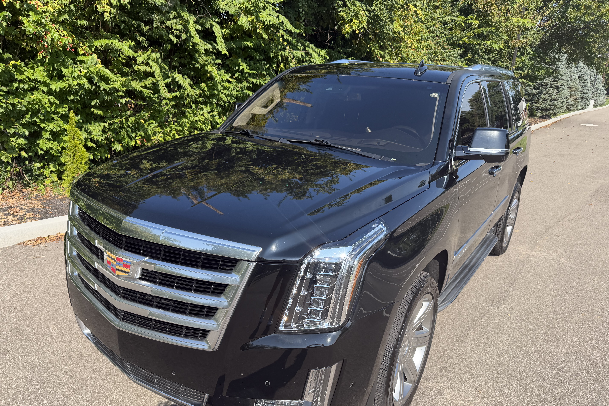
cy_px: 215
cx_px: 305
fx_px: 423
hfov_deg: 71.5
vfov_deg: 51.3
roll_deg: -2.6
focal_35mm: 25
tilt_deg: -18.0
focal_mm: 6.76
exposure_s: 1/2299
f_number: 1.78
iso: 100
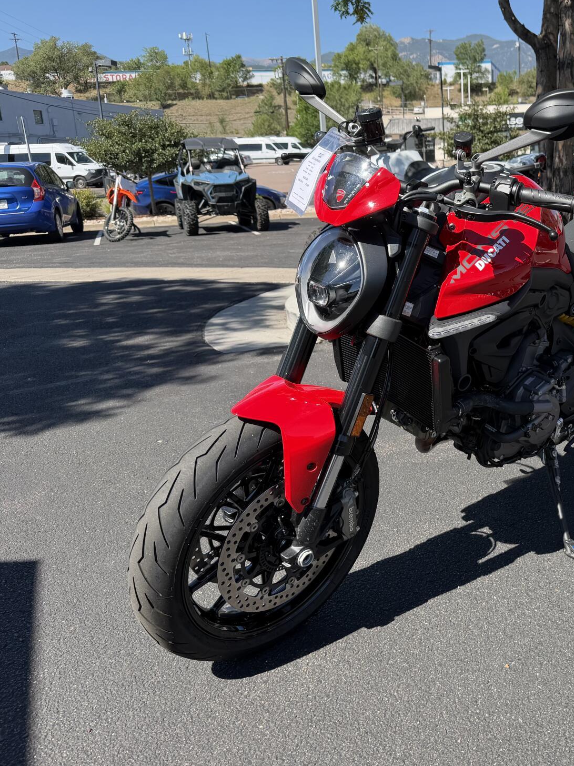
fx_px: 730
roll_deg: +2.0
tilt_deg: -15.7
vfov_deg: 55.4
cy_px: 380
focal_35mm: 33
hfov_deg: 40.8
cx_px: 475
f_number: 1.78
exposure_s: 1/1553
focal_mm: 6.76
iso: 80
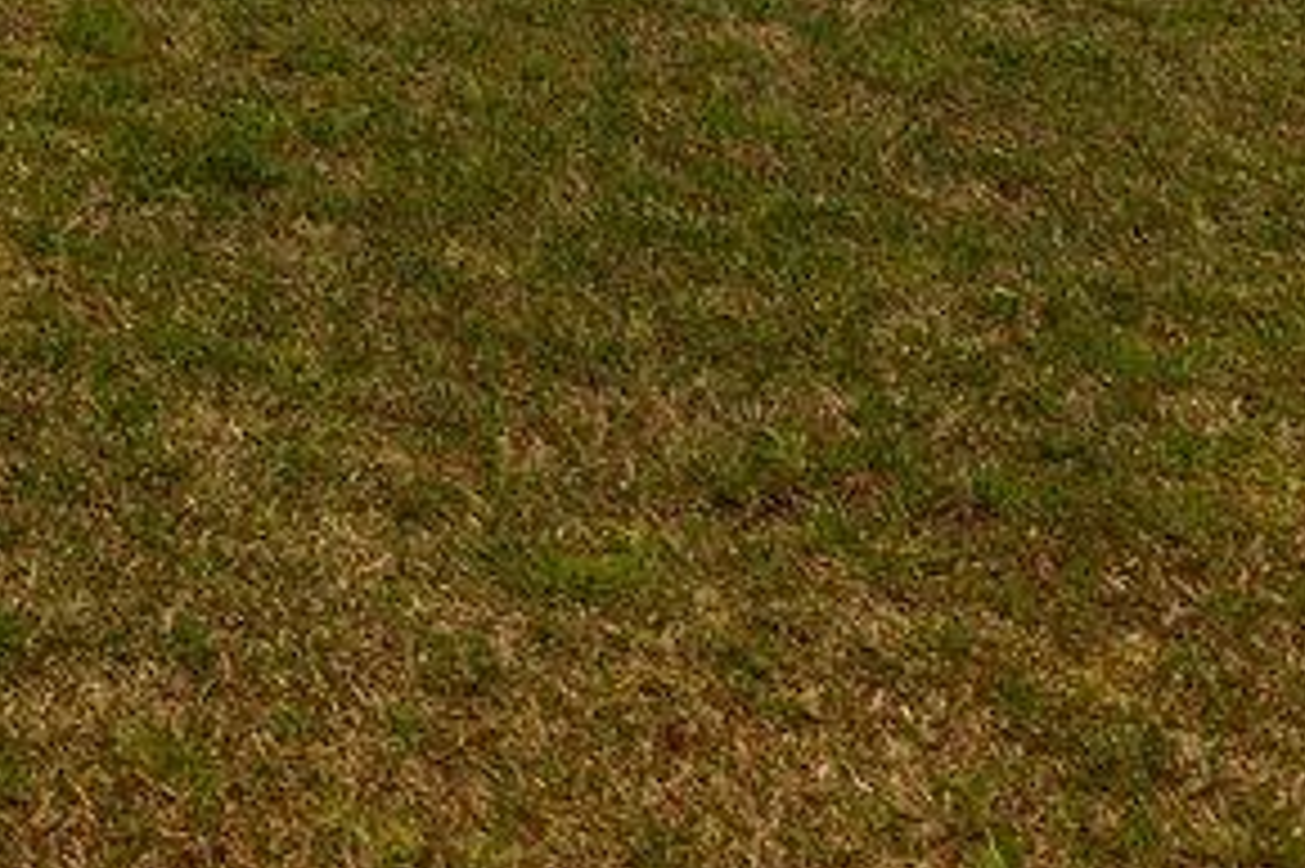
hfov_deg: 14.6
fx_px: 4094
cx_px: -1404
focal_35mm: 113
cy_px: -1050
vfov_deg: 10.7
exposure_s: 1/200
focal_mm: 16
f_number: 4.5
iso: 160
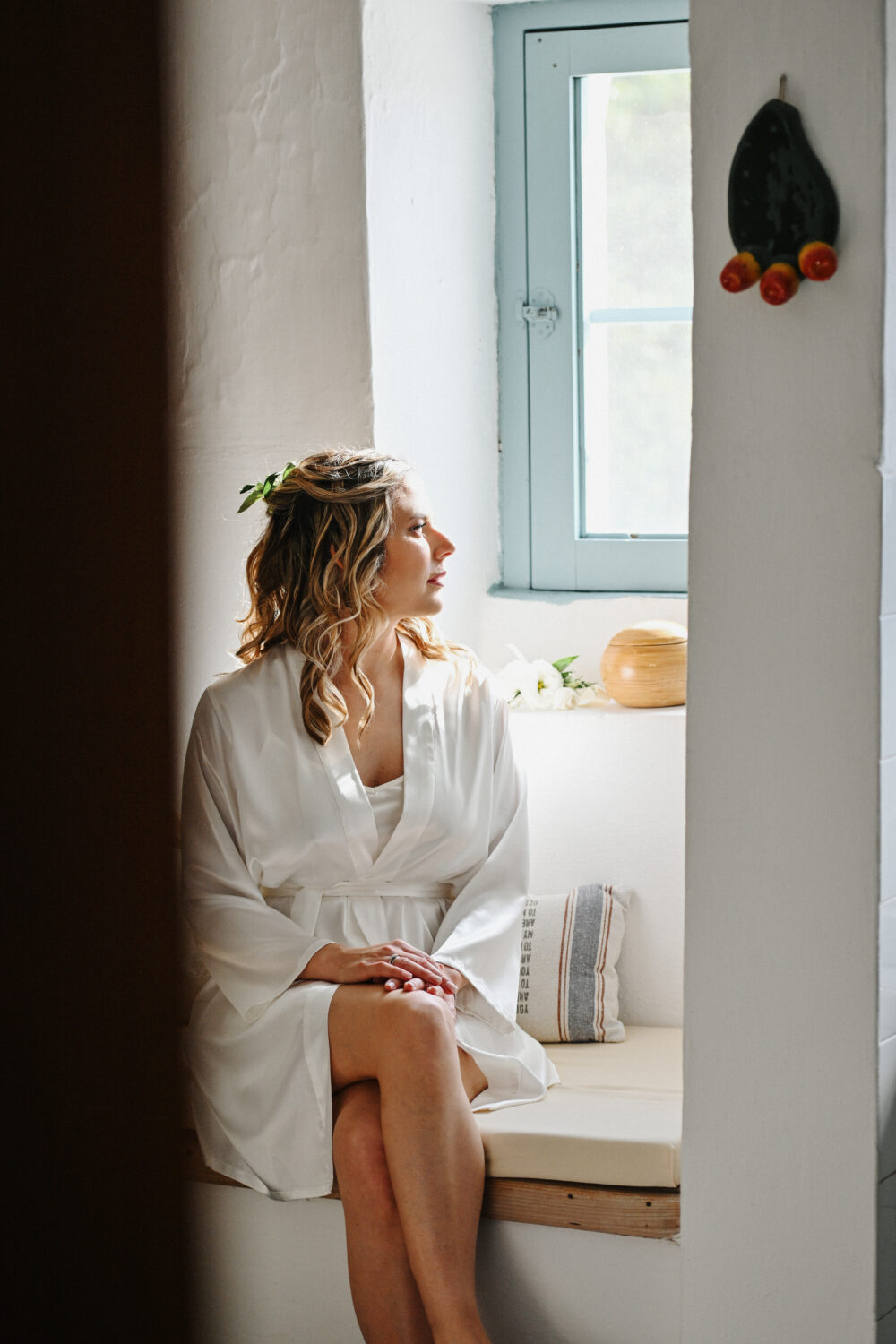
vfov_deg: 24.8
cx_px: 448
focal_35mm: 82
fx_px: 3061
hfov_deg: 16.7
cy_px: 672
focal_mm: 82
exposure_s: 1/250
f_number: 3.5
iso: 400
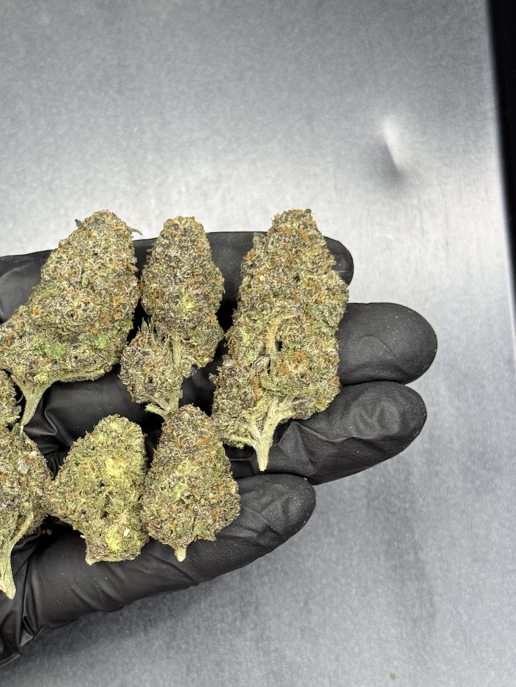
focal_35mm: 73
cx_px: 139
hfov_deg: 20.0
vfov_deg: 26.6
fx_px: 1450
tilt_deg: -78.5
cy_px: 401
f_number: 1.78
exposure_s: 1/60
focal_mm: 6.76
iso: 160
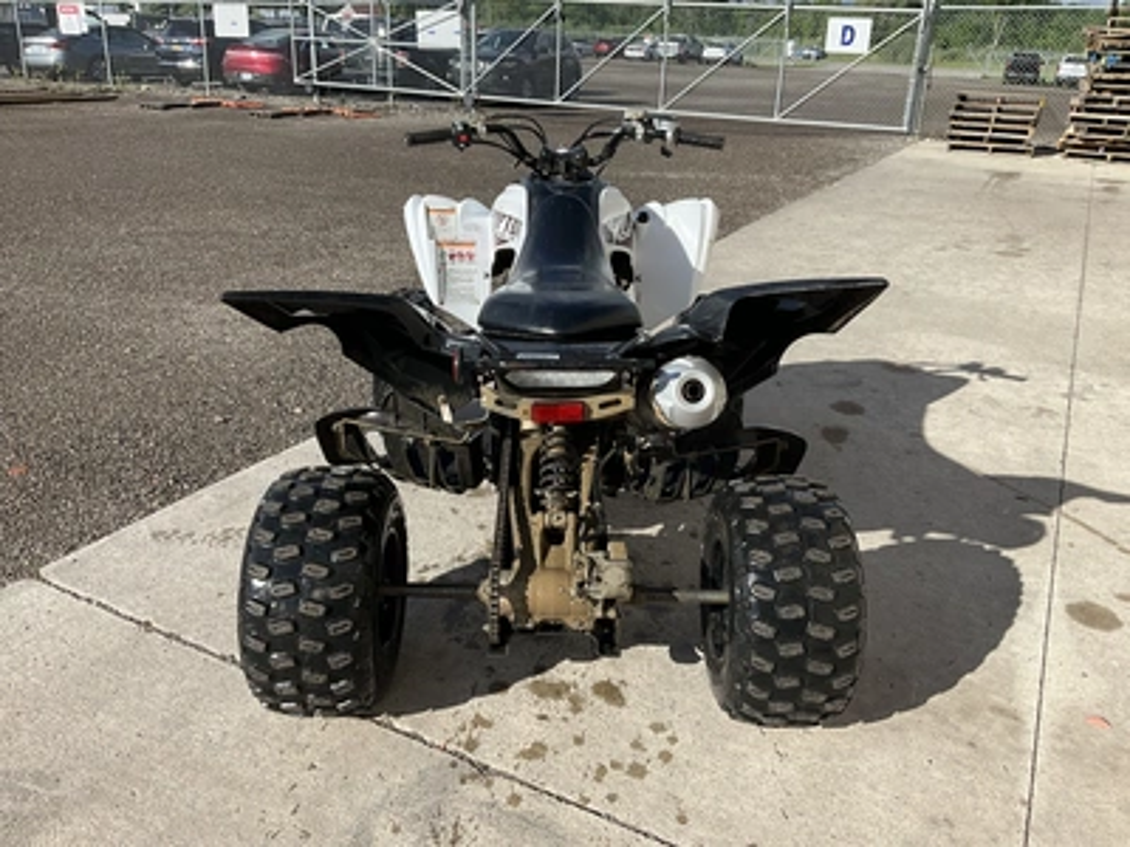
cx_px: 565
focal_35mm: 29
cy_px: 424
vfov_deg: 48.2
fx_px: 947
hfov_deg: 61.7
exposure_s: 1/1377
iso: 25
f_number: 1.8
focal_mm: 3
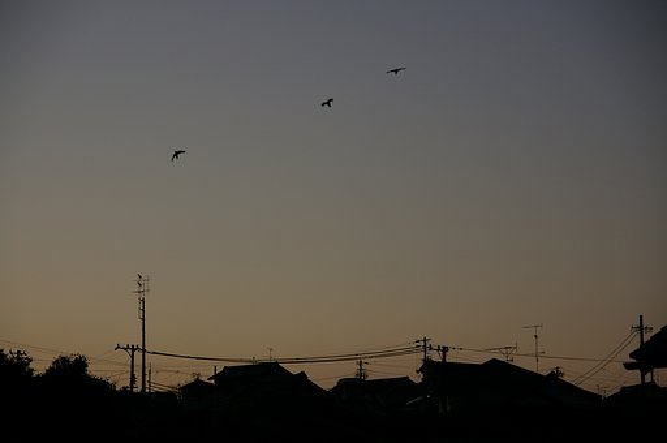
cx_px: 334
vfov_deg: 13.0
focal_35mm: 105
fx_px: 1943
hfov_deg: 19.5
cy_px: 222
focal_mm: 70
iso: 200
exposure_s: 1/160
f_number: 4.5
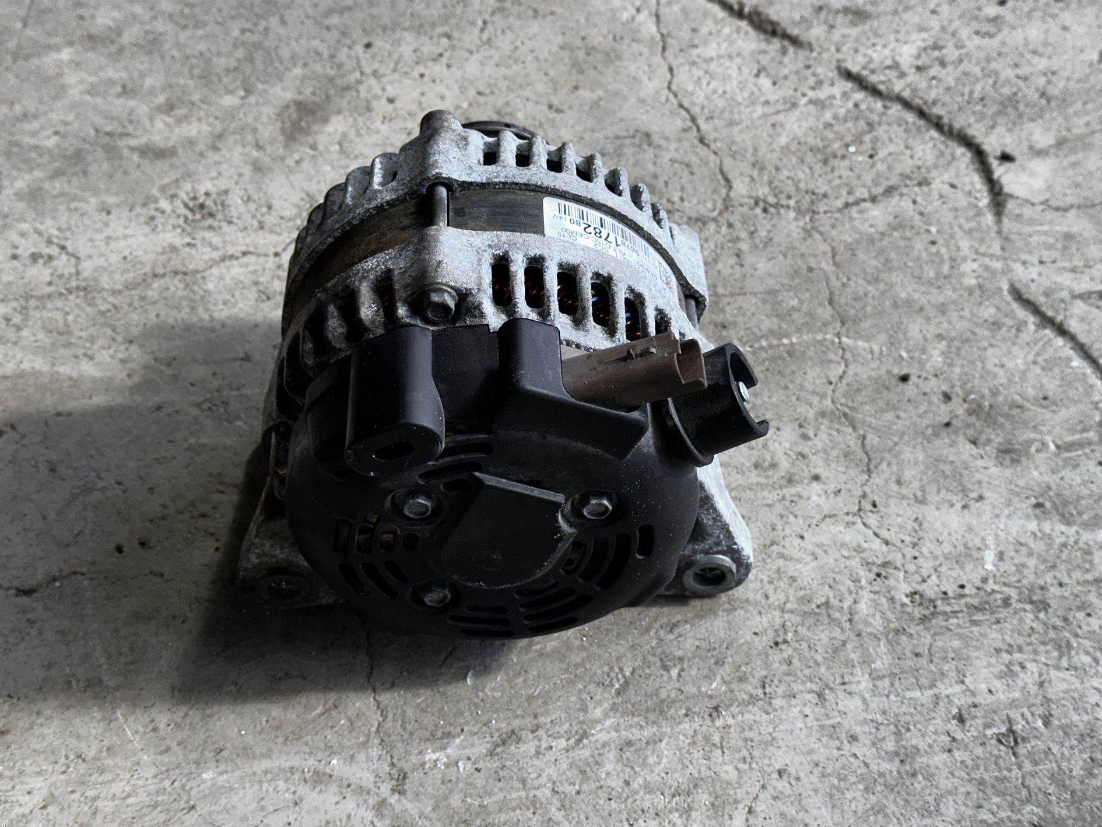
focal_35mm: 52
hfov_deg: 36.8
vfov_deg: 28.0
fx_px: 1656
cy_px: 383
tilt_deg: -48.4
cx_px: 544
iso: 40
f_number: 1.78
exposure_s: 1/953
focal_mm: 6.86
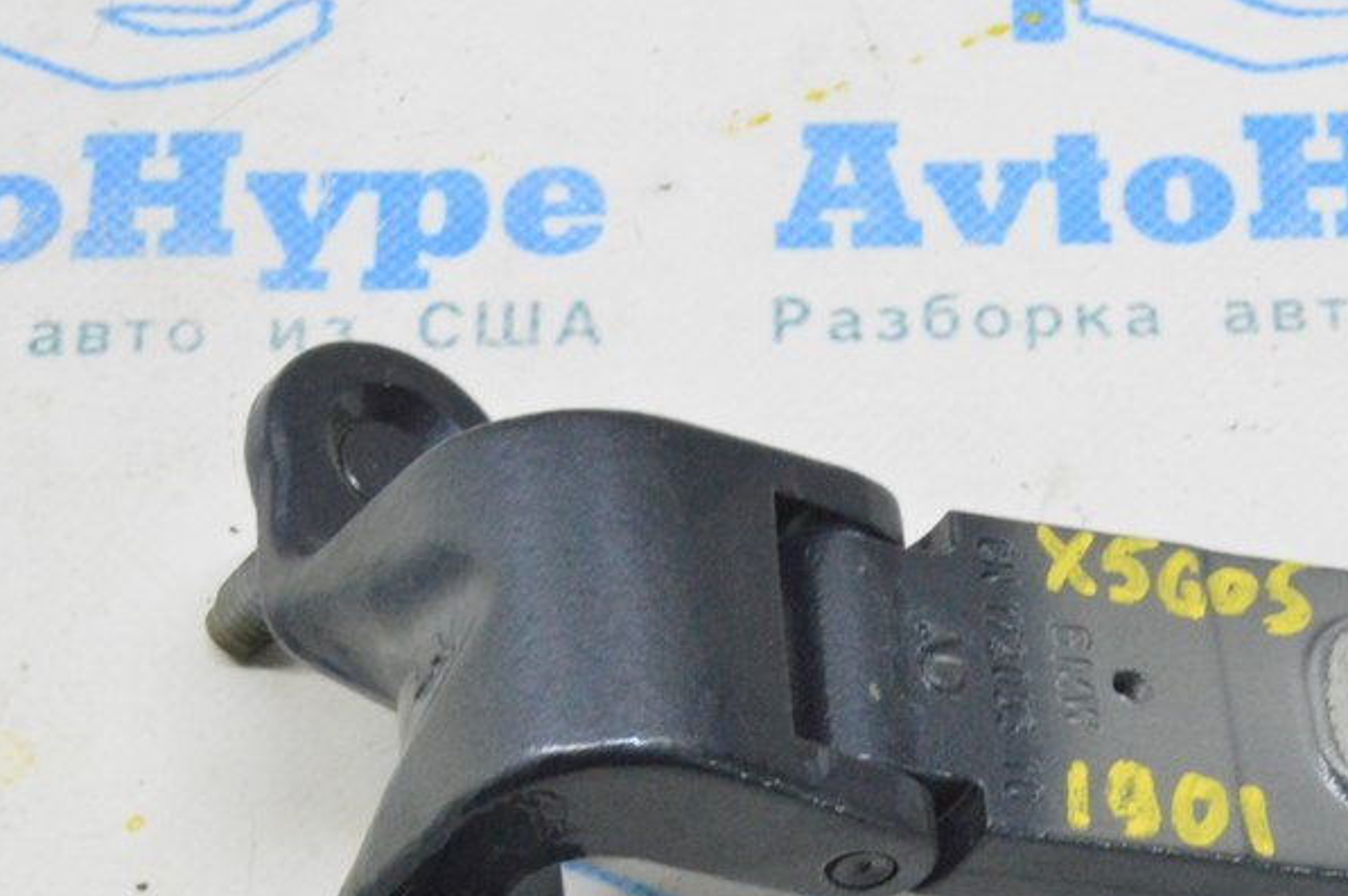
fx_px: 4041
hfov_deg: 18.8
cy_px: 730
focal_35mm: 108
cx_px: 1025
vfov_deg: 12.6
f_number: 20
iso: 6400
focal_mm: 42
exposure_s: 1/20
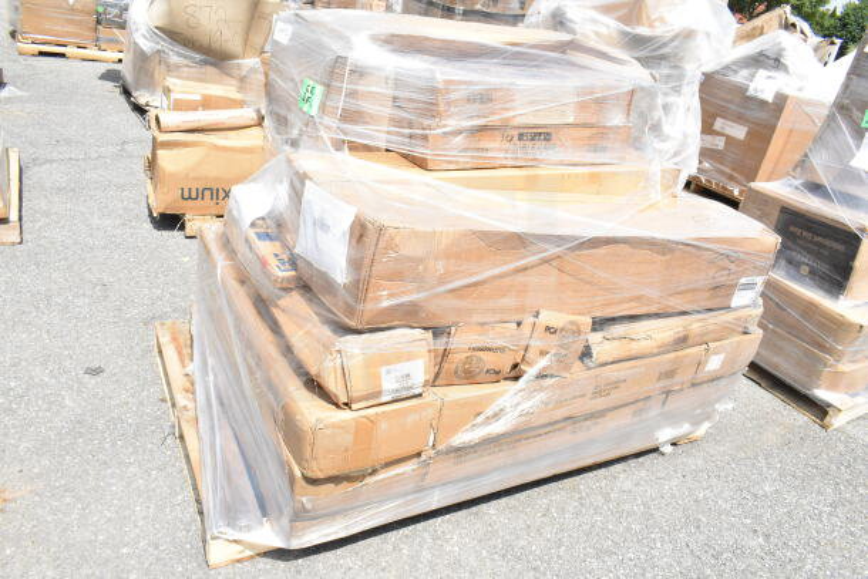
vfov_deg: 48.0
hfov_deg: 67.4
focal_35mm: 27
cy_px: 290
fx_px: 651
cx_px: 434
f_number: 14
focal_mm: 18
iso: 1600
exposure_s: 1/800
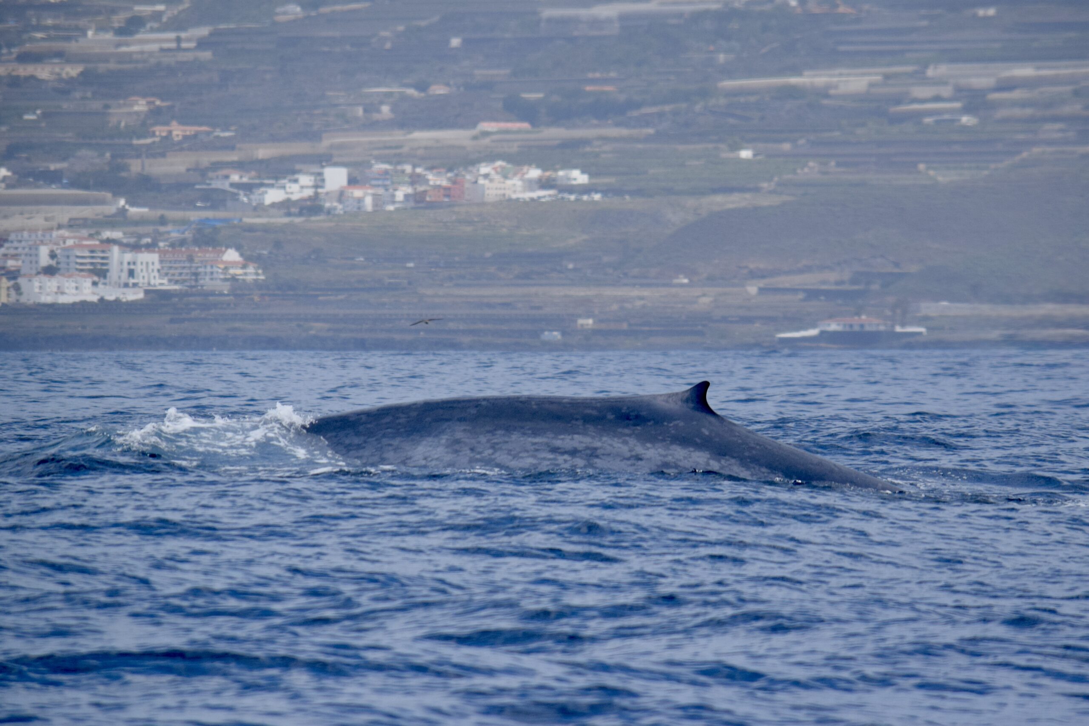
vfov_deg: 4.4
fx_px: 9529
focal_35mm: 315
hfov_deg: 6.5
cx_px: 544
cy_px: 363
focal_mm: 210
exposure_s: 1/1600
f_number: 7.1
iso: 400
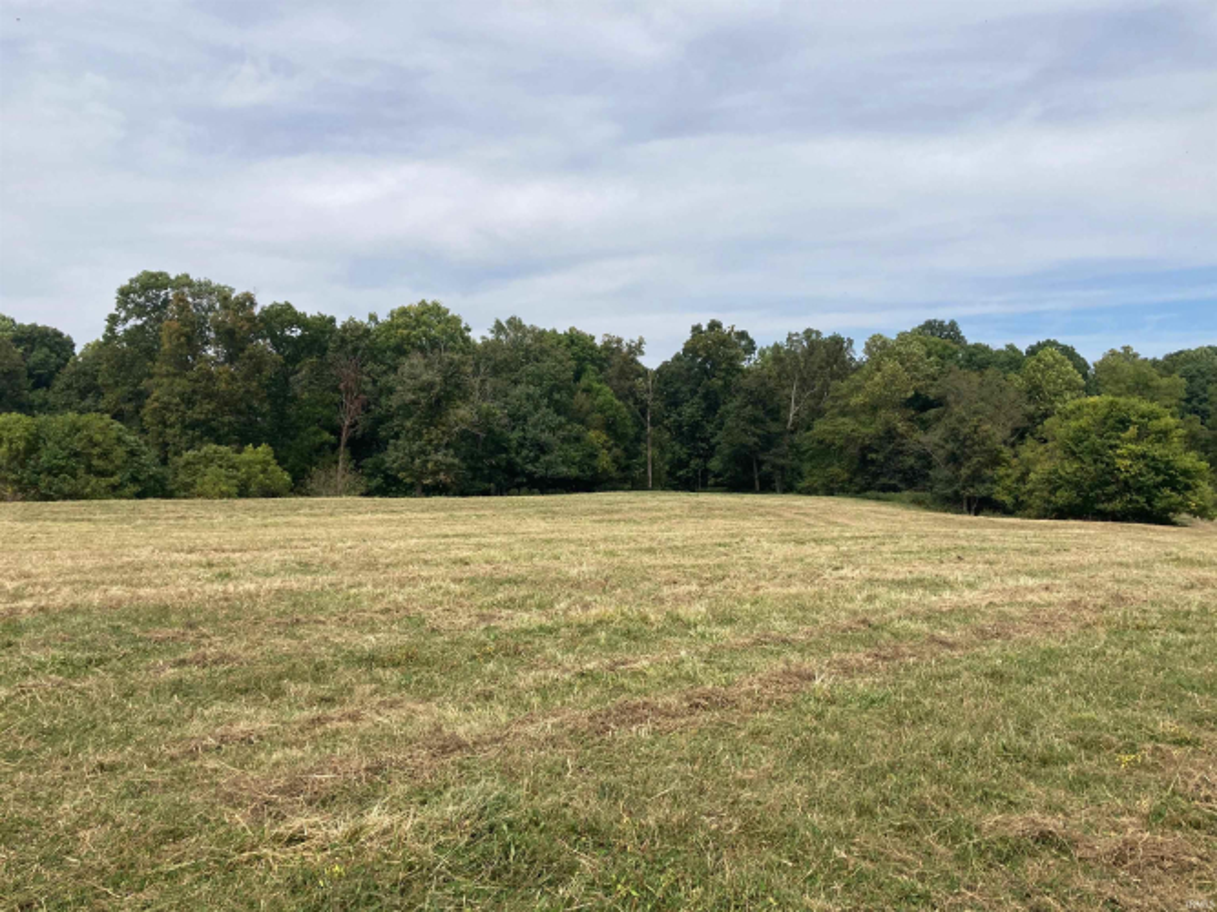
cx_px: 608
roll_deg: +1.0
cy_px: 456
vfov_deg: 49.7
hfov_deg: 63.5
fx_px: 984
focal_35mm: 28
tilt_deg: +1.4
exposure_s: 1/2404
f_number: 1.8
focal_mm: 3.99
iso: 20
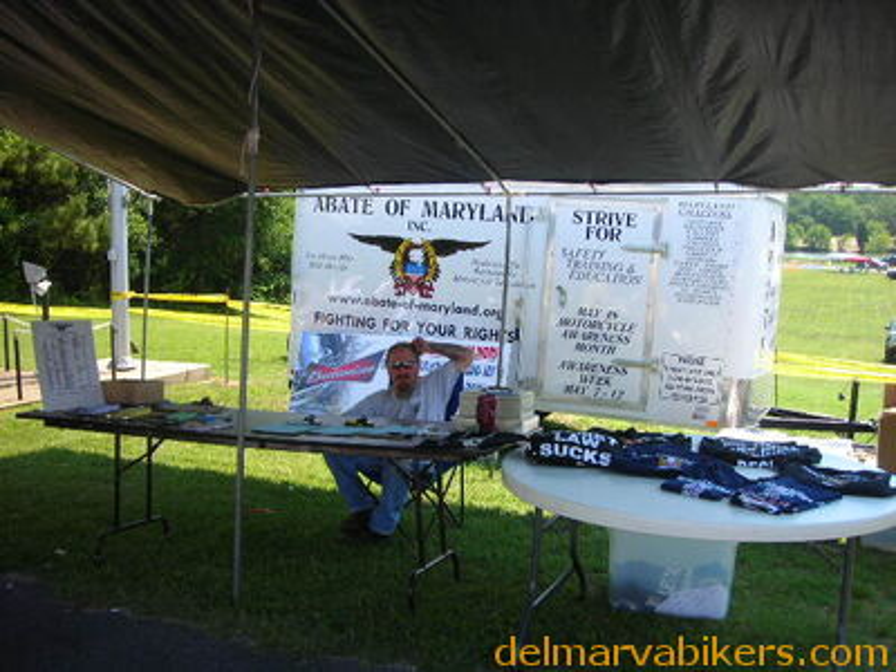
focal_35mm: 38
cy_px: 336
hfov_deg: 49.0
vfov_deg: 37.7
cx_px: 448
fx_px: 984
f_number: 3.2
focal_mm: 6.3
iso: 50
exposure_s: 1/206
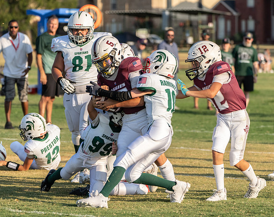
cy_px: 119
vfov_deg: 6.0
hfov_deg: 7.6
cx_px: 137
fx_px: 2067
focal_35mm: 256
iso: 400
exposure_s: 1/1250
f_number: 5.6
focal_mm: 192
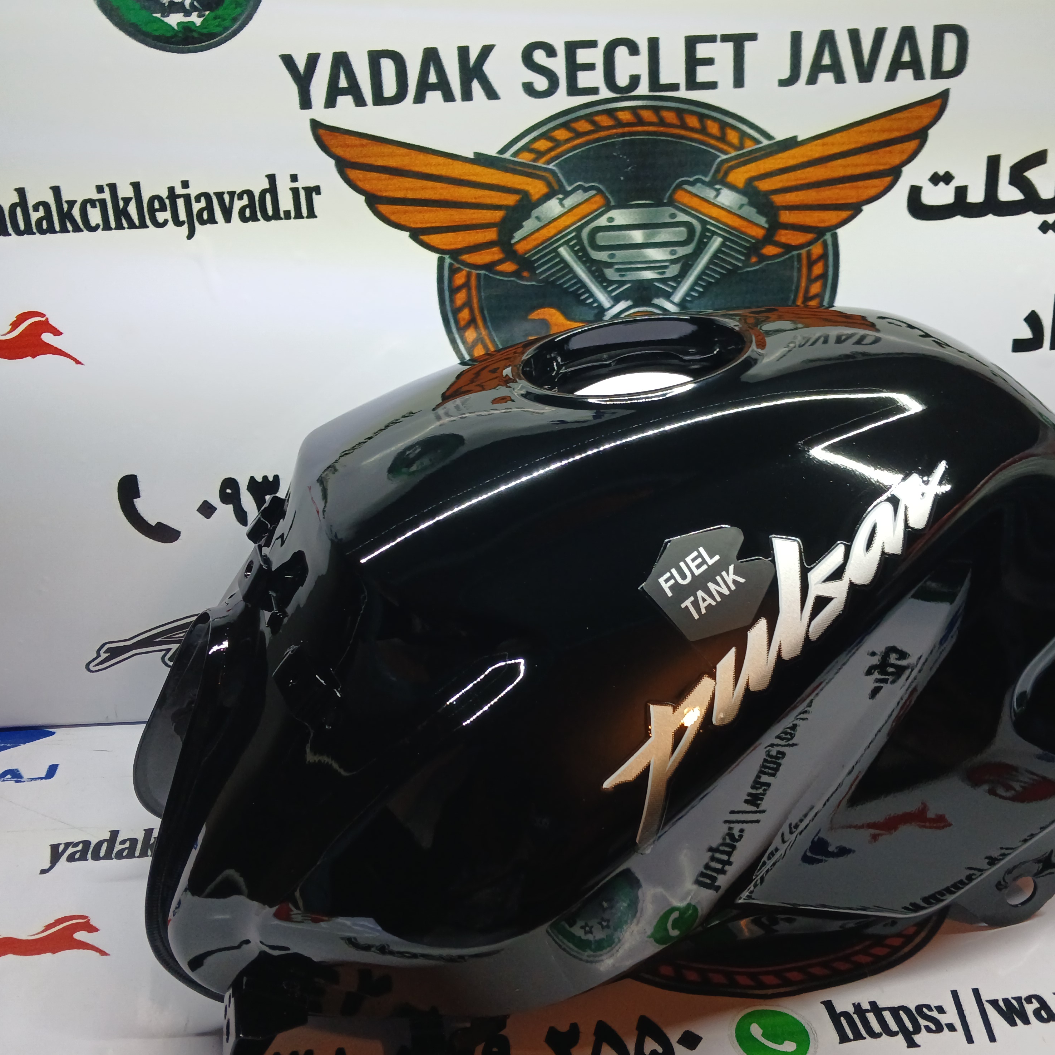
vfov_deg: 49.7
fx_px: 1138
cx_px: 584
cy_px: 536
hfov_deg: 49.7
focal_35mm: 33
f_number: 1.8
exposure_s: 1/50
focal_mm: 4
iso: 100
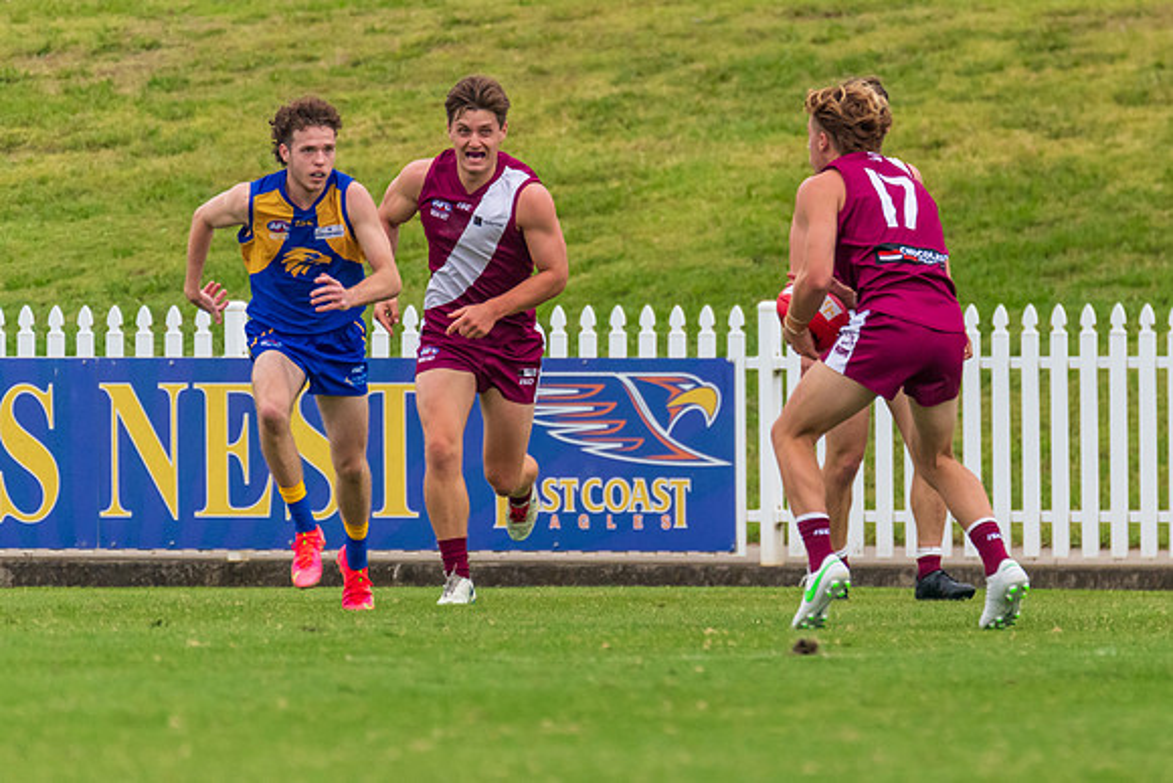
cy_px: 321
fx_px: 35770
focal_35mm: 1098
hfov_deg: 1.9
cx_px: 810
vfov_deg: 1.3
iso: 1000
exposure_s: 1/1250
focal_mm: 600
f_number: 6.3
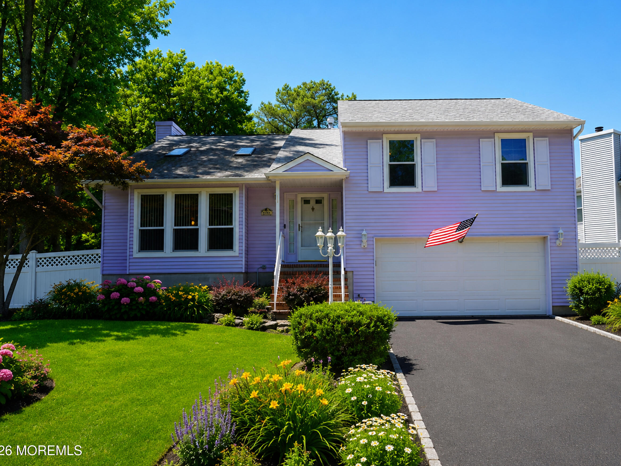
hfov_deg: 53.2
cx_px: 326
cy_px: 236
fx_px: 620
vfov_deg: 41.2
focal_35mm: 35
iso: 100
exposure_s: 1/125
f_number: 8
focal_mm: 31.5
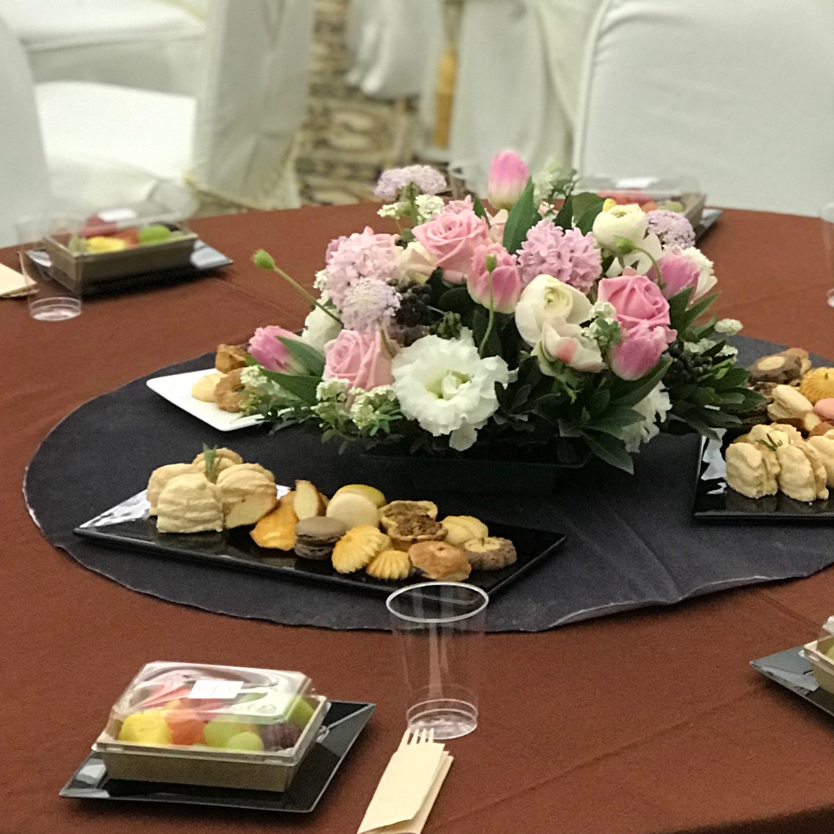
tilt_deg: -15.2
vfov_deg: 14.3
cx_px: 640
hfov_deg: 14.3
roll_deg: +0.2
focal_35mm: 121
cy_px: 180
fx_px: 3298
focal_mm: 6.6
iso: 320
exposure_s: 1/60
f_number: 2.8
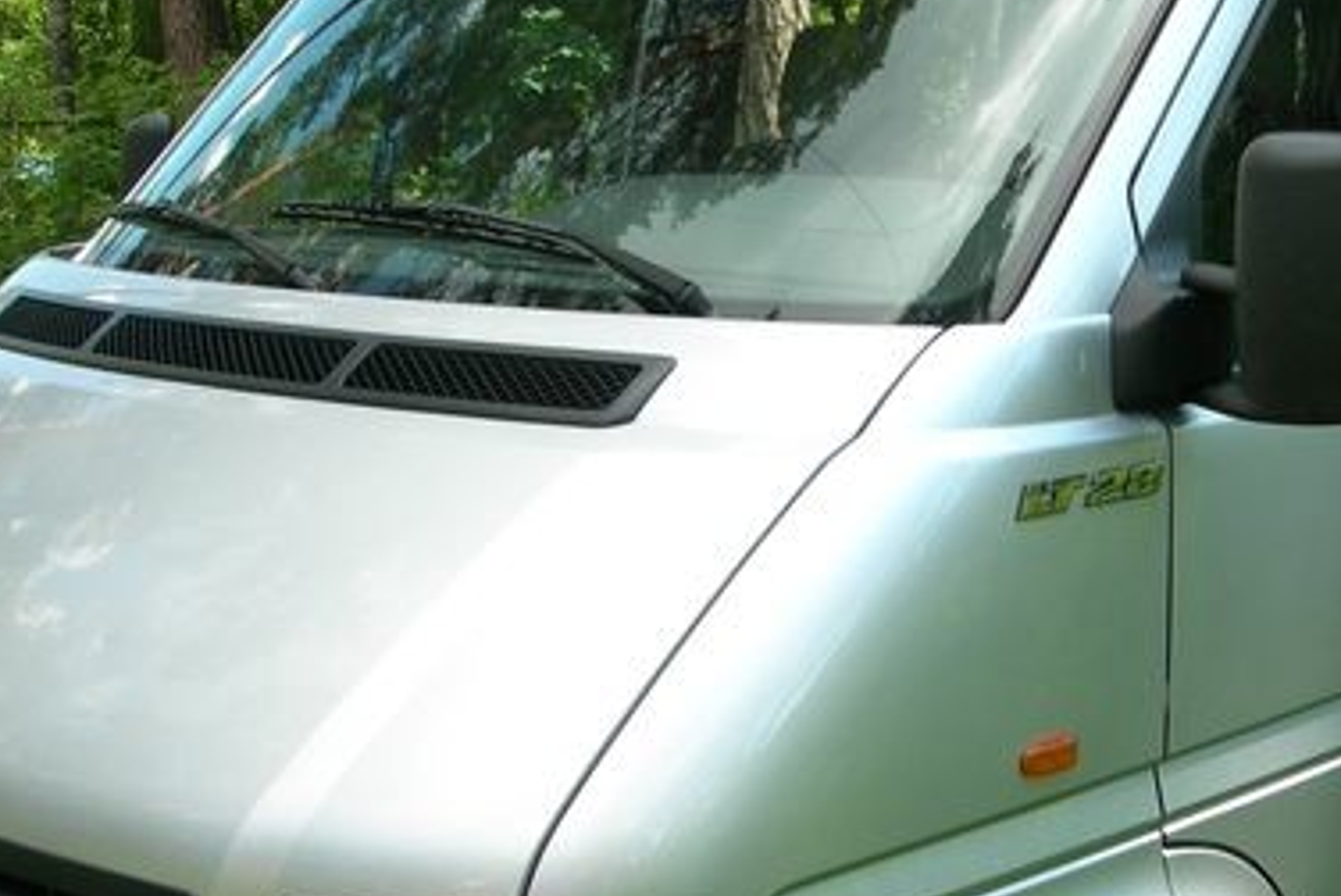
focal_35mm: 63
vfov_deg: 21.6
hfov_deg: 31.2
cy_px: 403
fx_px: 2348
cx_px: 1041
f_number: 4.8
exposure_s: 1/112
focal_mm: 7.8
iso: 50
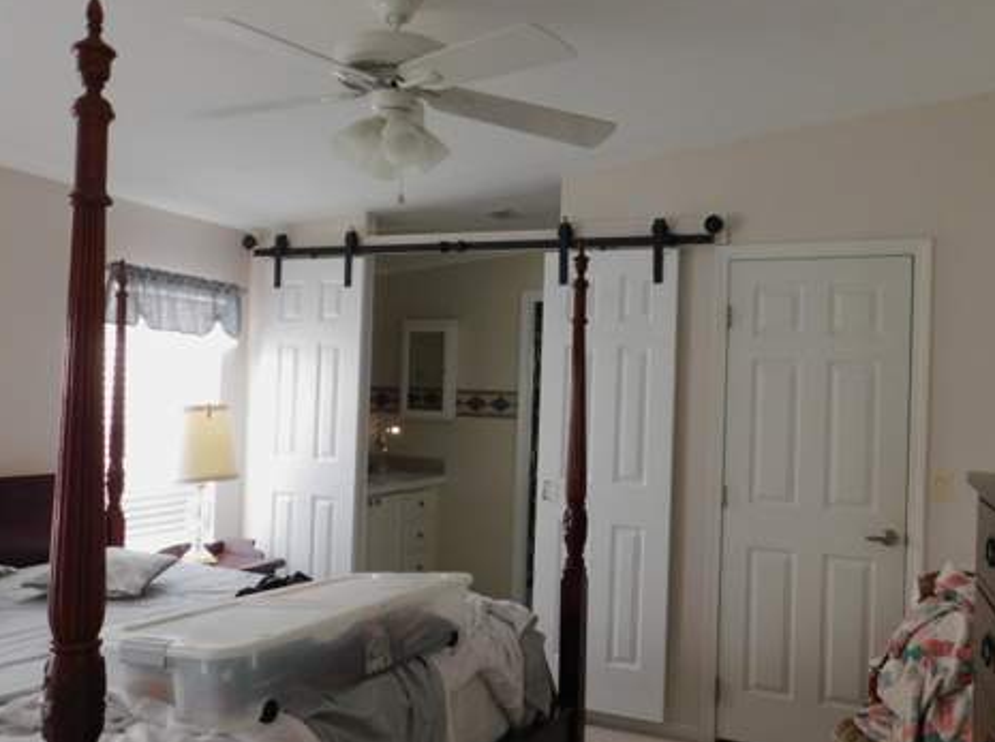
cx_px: 492
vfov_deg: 45.3
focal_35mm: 31
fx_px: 889
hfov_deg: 58.4
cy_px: 373
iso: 400
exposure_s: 1/25
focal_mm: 5.3
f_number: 3.2
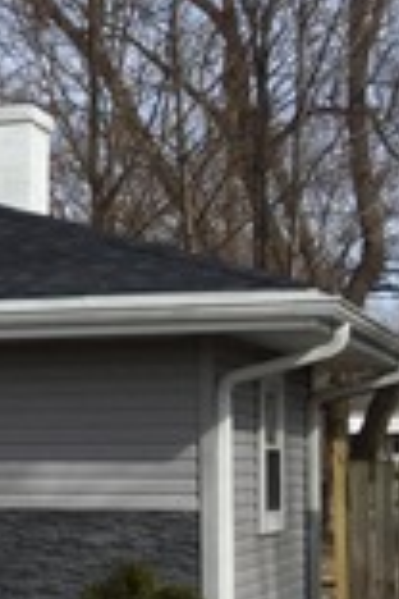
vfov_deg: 16.5
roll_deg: -0.5
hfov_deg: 9.4
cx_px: -687
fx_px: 2061
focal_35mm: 124
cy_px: 399
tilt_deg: +1.4
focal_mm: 4.15
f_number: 2.2
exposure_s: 1/1799
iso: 32
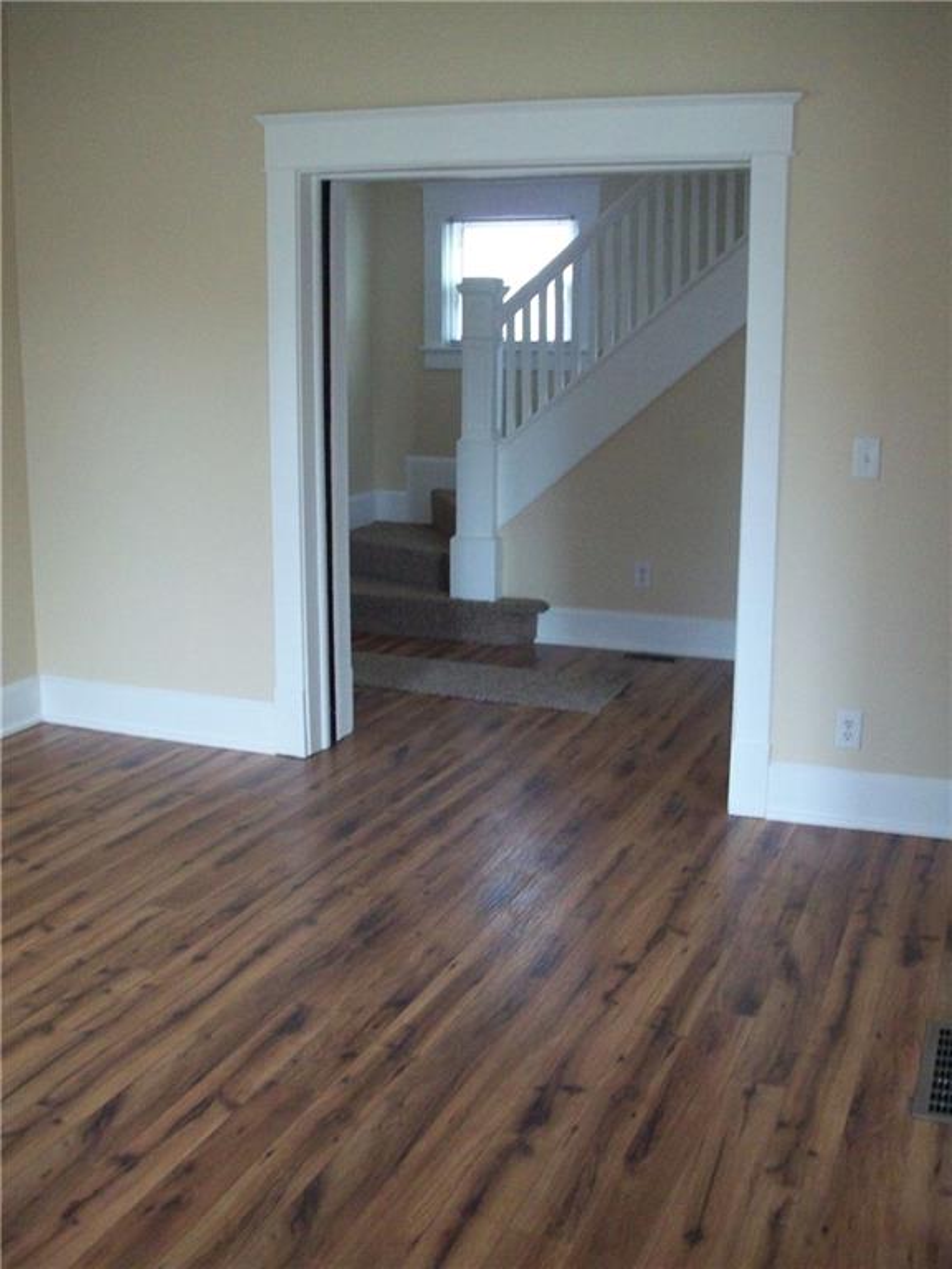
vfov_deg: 50.1
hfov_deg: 38.7
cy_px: 634
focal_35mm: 37
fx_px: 1357
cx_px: 476
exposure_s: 1/45
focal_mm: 6.2
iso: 218
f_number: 2.8
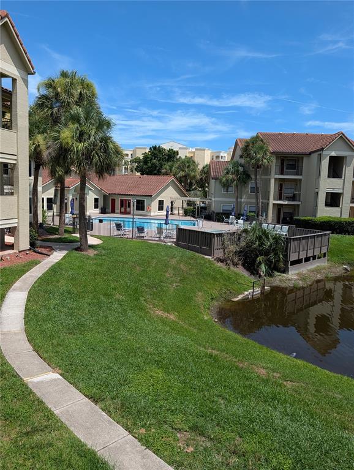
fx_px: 327
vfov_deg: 71.5
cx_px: 177
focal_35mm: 24
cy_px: 235
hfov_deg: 56.9
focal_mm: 6.9
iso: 22
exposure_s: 1/1143
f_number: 1.68
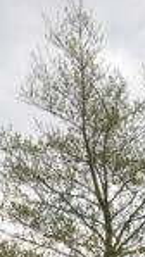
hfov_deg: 9.7
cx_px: 0
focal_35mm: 124
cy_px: 369
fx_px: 846
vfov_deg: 16.0
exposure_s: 1/500
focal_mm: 18
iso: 400
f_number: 5.6
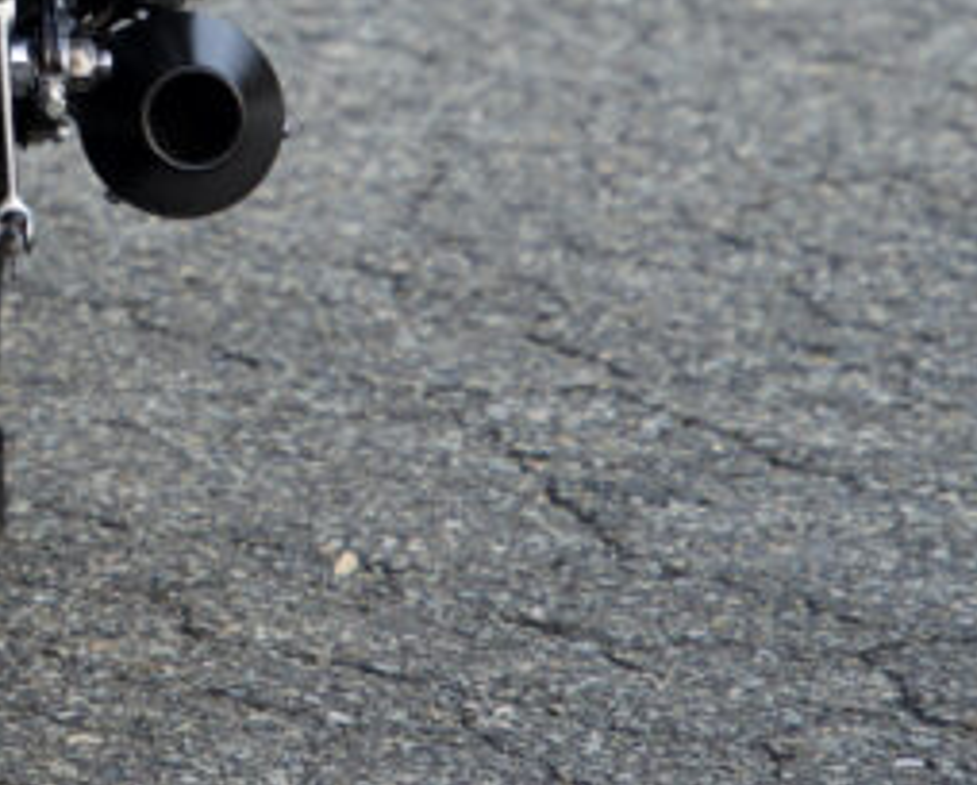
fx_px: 12800
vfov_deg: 3.5
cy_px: -483
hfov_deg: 4.3
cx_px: -435
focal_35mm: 442
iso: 640
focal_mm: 117
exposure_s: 1/160
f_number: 5
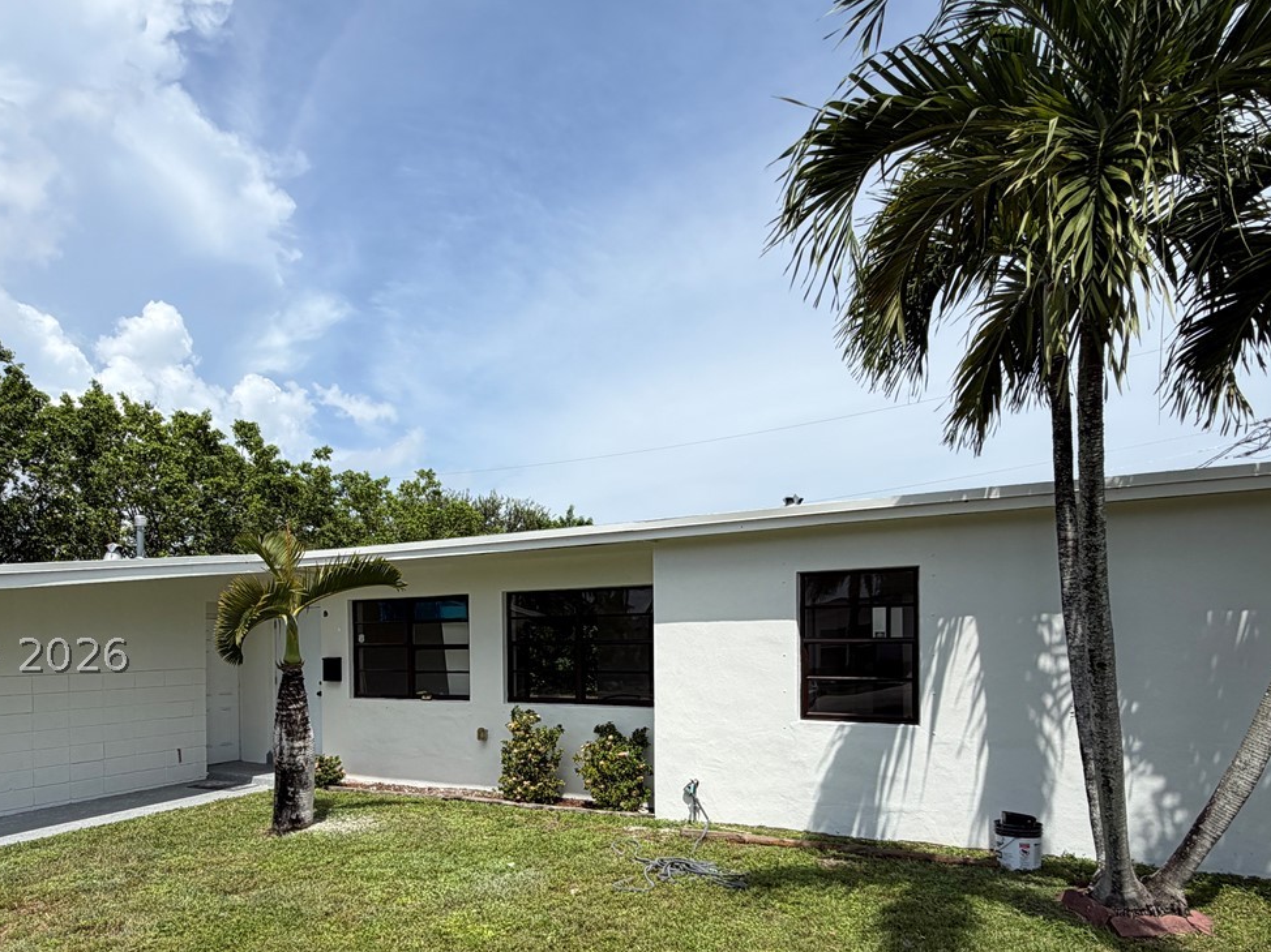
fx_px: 844
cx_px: 528
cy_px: 655
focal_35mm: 23
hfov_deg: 73.4
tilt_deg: +0.6
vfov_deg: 57.2
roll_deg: +1.1
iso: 20
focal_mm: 2.22
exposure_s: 1/1235
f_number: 2.2
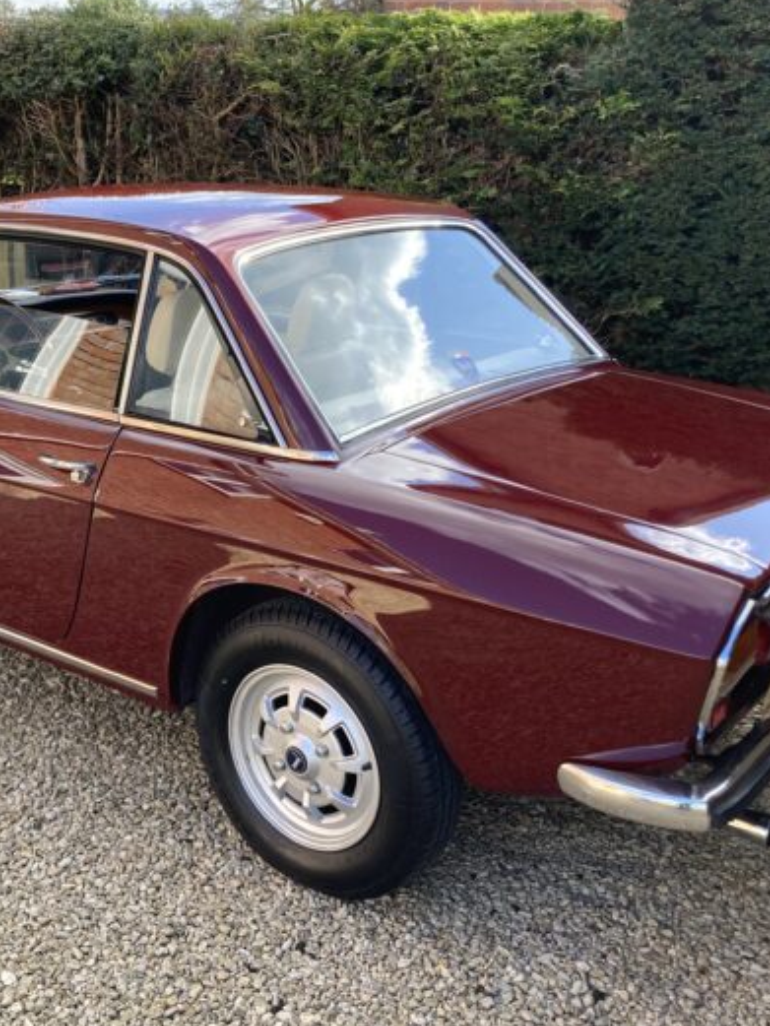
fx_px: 1275
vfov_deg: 43.8
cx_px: 217
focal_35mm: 43
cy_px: 500
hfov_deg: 33.1
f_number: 1.8
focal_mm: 3.99
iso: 20
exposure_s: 1/232
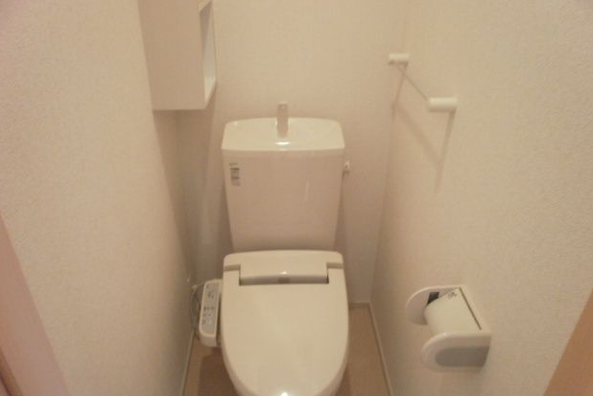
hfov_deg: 65.5
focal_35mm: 28
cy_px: 224
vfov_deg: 46.3
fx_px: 461
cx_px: 298
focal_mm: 4.65
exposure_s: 1/20
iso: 400
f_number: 2.6
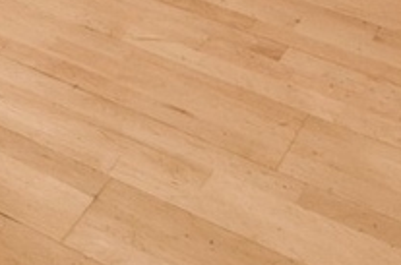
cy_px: -650
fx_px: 1222
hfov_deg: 13.9
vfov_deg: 8.8
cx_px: -521
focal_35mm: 110
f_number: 10
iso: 100
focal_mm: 14
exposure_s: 1/1.25
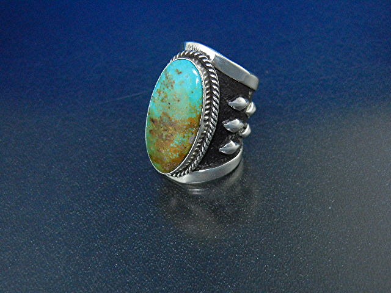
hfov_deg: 36.8
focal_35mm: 52
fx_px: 587
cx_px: 196
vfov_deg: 28.0
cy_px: 146
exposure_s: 1/30
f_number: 7.8
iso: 800
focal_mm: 9.3
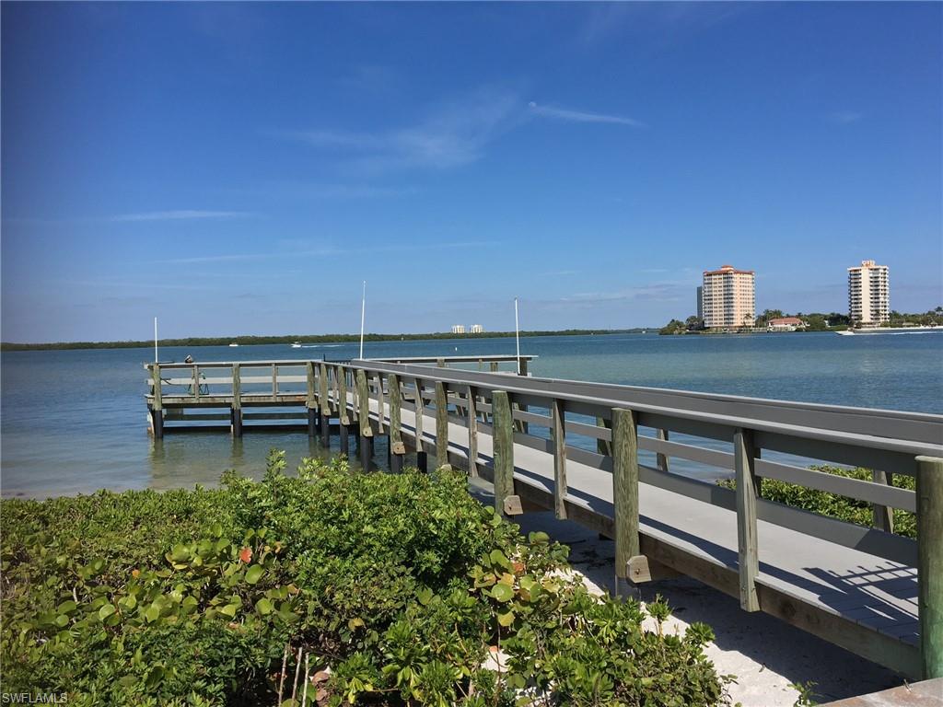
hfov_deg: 61.7
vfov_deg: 48.2
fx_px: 790
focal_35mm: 29
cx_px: 472
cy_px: 354
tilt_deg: -0.7
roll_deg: +0.3
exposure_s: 1/1923
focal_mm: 4.15
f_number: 2.2
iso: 25
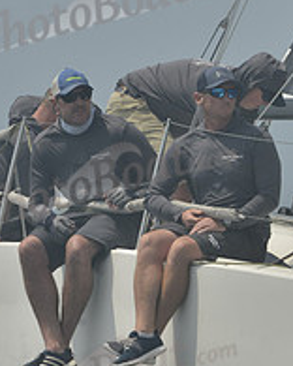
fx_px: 8466
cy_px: 252
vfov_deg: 2.5
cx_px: 336
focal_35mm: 781
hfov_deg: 2.0
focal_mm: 280
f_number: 10
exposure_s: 1/1000
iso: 280
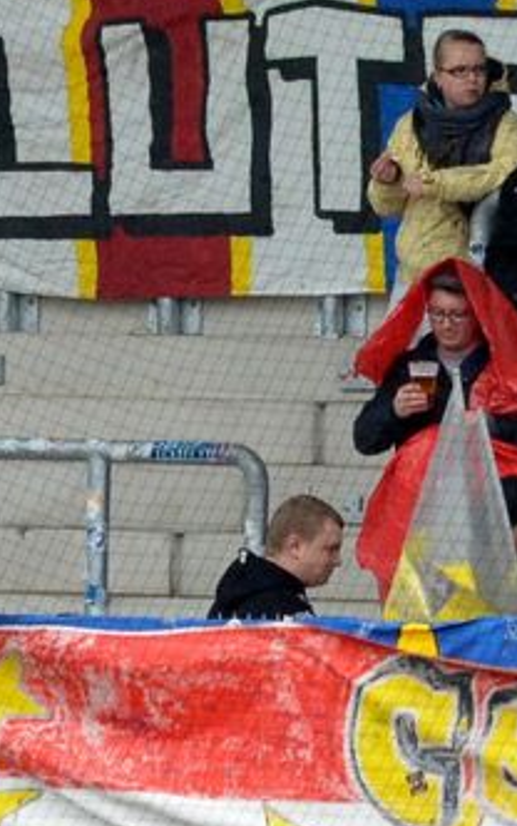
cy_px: 435
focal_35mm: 341
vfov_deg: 6.2
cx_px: 574
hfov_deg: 3.9
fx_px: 7674
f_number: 5
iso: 1250
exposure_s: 1/1250
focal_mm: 130
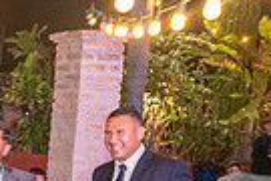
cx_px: -225
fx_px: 903
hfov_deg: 14.8
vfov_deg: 11.1
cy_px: 240
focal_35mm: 120
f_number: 5
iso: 2500
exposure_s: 1/80
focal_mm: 28
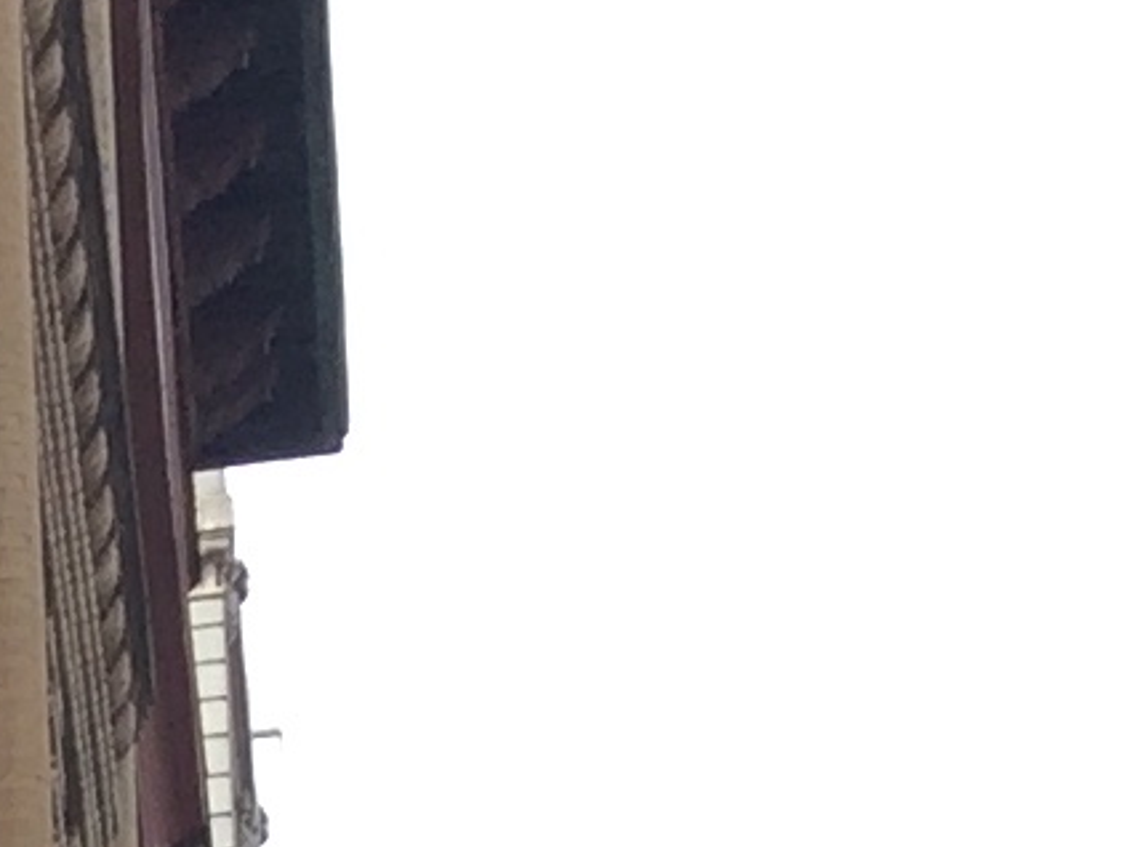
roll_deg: +1.4
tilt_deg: +6.5
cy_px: 3630
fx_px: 7273
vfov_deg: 5.6
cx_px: -1126
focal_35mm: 223
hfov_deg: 8.4
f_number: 2.2
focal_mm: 4.15
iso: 32
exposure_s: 1/648
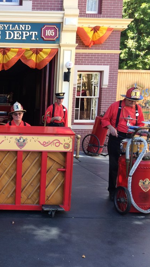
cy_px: 136
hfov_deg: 25.2
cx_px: -25
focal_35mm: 43
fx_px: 304
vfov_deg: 47.4
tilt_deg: -7.6
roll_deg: -0.2
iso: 32
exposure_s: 1/162
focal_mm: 4.15
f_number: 2.2
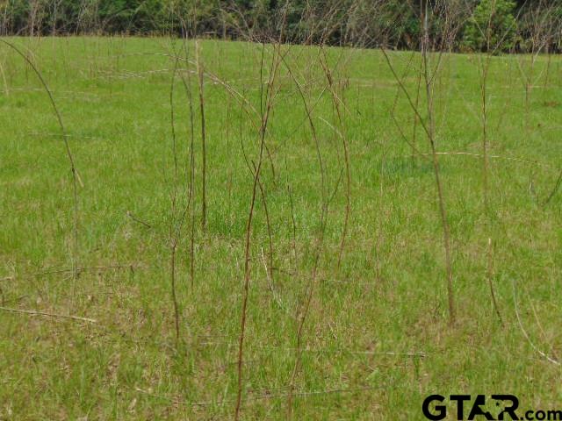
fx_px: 974
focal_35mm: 60
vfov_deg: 24.4
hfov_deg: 32.2
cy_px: 210
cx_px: 281
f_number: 9.3
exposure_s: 1/200
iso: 80
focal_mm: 10.8
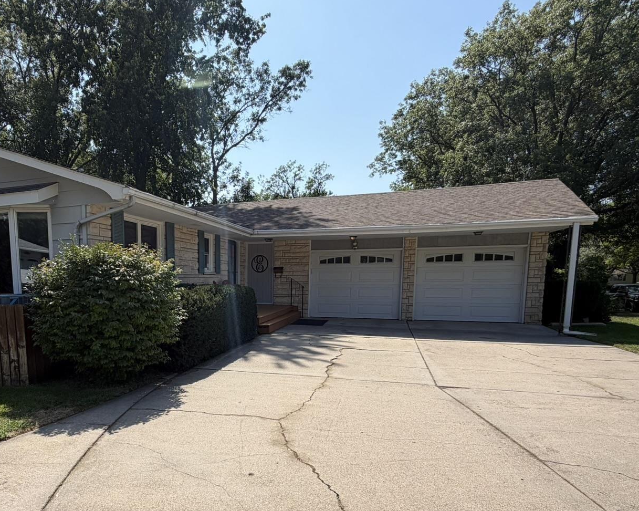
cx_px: 212
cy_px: 332
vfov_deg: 59.7
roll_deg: +0.6
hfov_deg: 70.5
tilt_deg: -7.3
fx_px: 435
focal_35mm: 23
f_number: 2.2
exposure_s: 1/888
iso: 20
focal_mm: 2.22
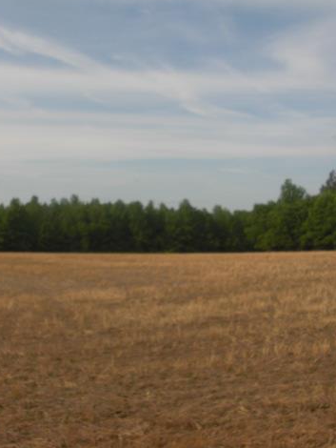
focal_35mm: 49
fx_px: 634
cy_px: 220
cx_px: 95
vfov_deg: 38.9
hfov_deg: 29.4
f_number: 2.8
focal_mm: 6.3
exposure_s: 1/800
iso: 50
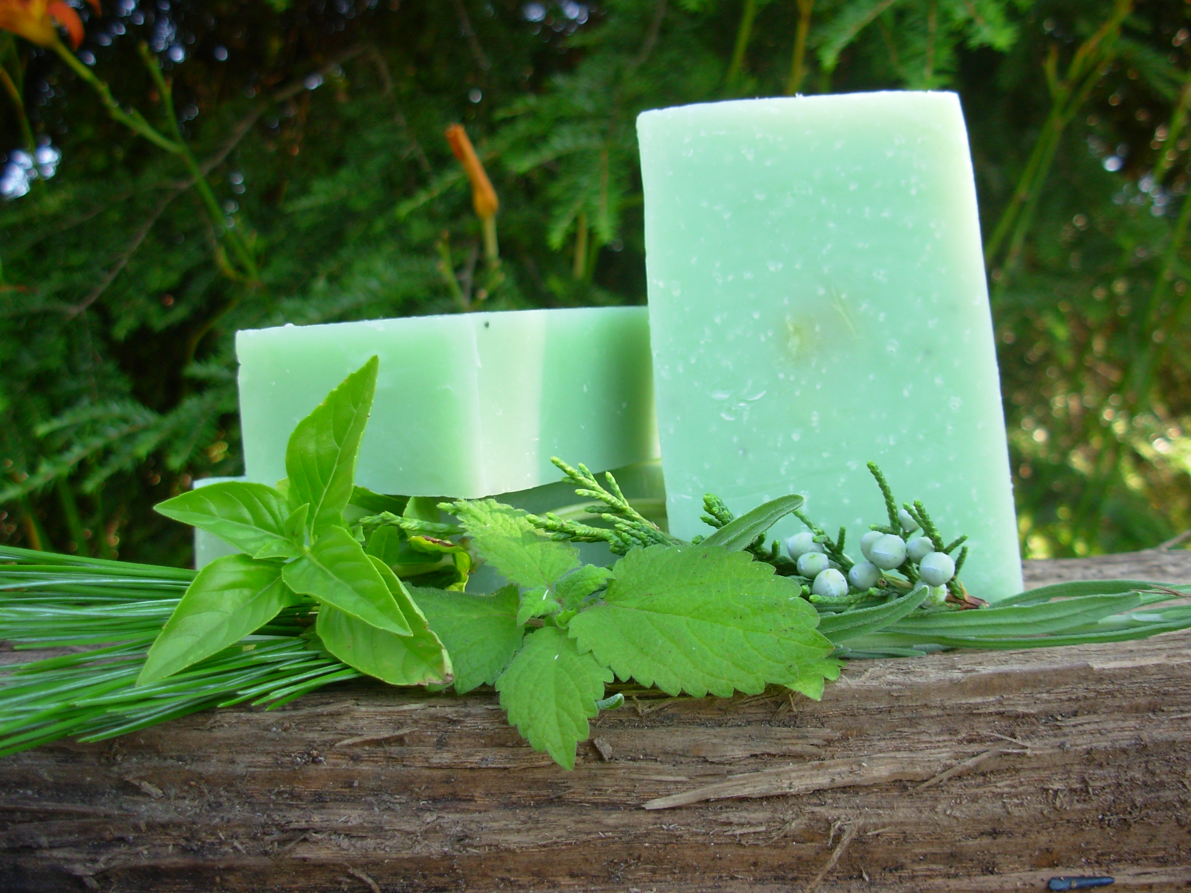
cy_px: 446
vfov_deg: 37.7
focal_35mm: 38
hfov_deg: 49.0
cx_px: 596
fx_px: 1307
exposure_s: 1/93.2
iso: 50
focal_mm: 6.3
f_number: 2.9
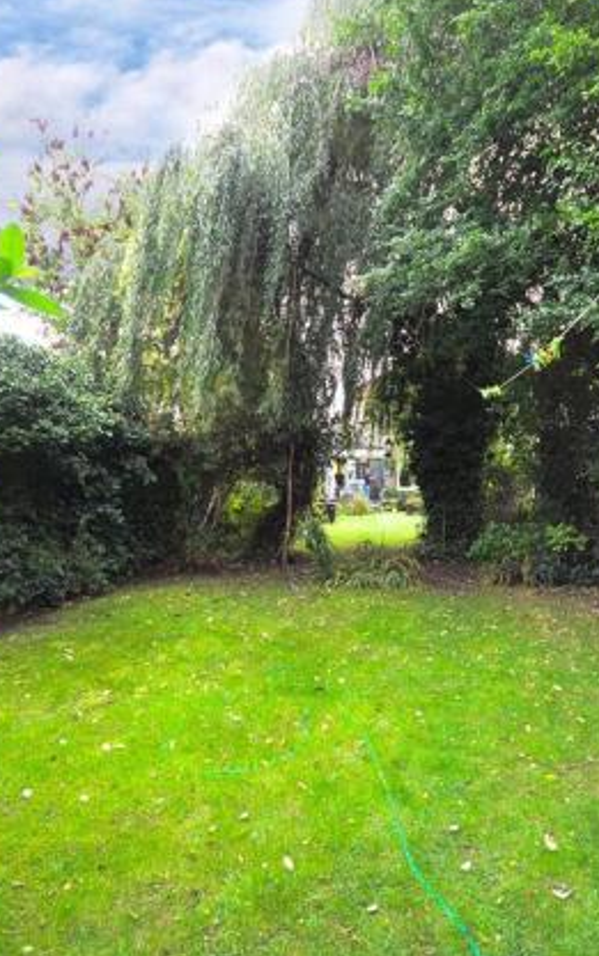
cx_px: 351
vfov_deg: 74.8
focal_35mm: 24
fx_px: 626
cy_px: 470
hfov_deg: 50.9
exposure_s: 1/40
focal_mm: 10
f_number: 4
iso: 200
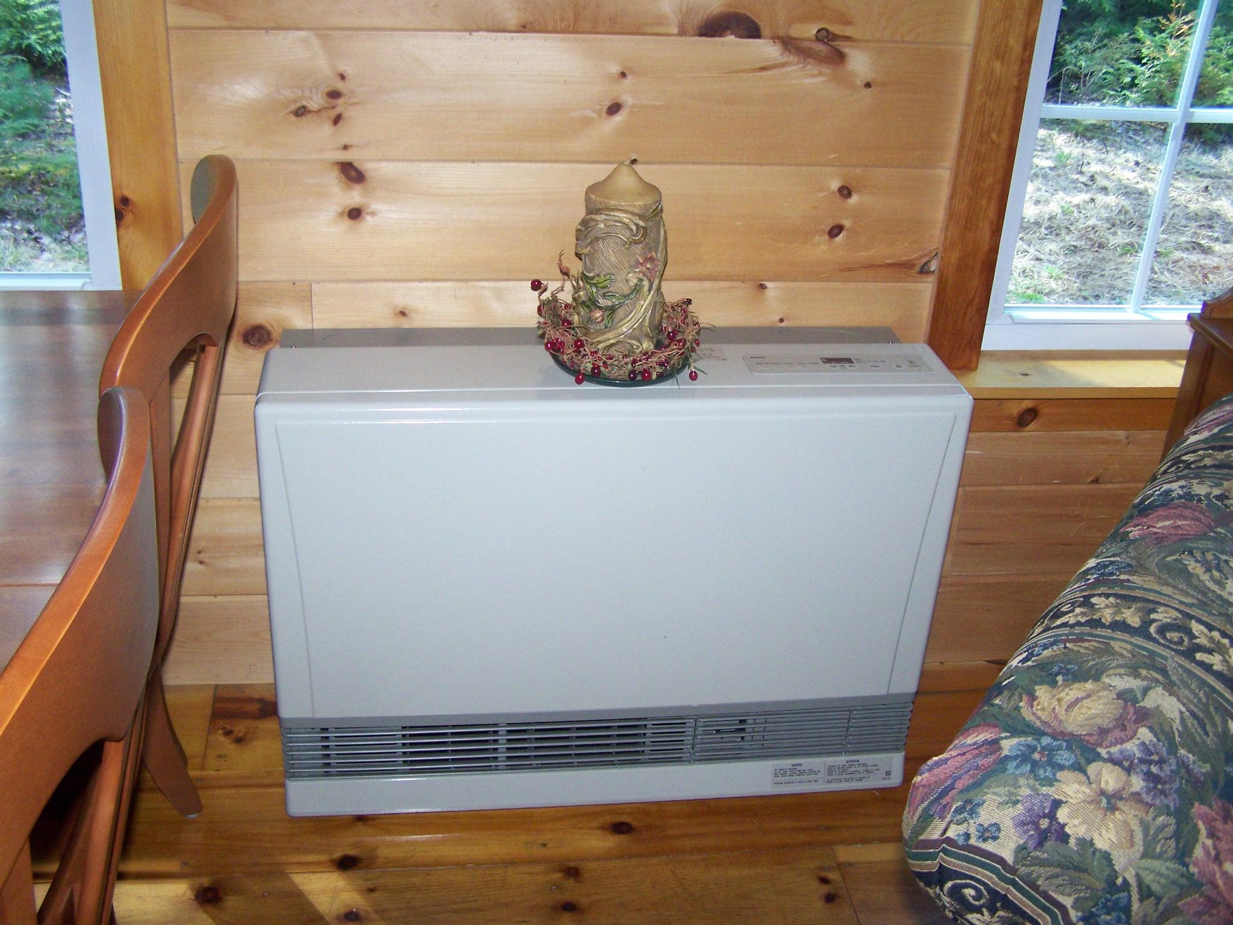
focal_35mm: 38
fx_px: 1354
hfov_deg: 49.0
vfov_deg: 37.7
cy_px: 462
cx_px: 616
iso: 160
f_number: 2.8
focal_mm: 6.3
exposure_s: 1/60
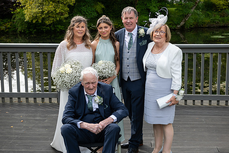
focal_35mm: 60
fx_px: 382
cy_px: 76
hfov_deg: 33.4
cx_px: 114
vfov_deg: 22.6
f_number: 5.6
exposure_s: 1/320
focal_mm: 60
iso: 160
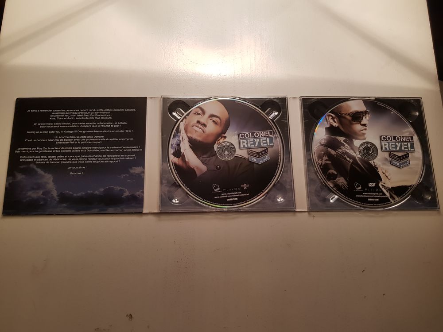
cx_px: 222
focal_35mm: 26
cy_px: 166
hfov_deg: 67.3
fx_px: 333
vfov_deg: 53.1
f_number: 1.7
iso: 80
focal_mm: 4.2
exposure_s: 1/50
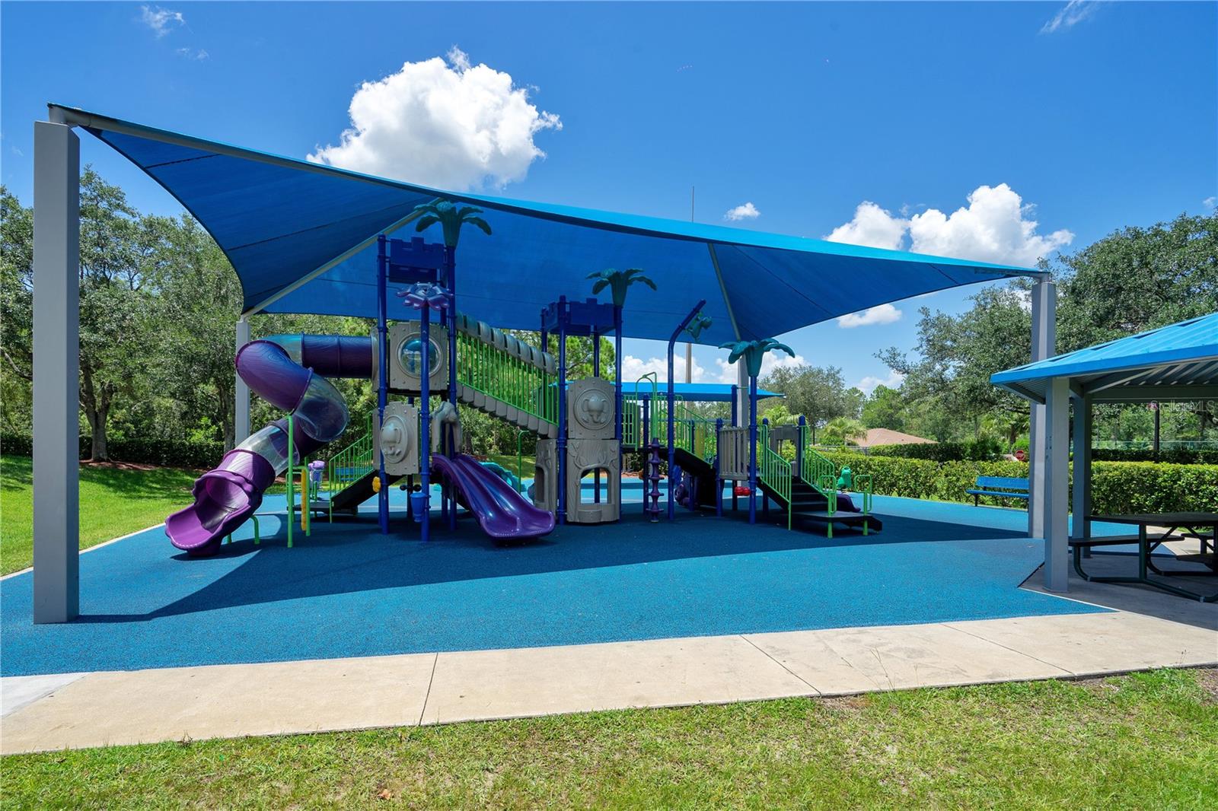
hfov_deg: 96.7
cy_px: 406
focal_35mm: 16
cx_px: 609
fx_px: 541
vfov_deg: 73.7
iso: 100
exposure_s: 1/160
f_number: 11
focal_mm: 16
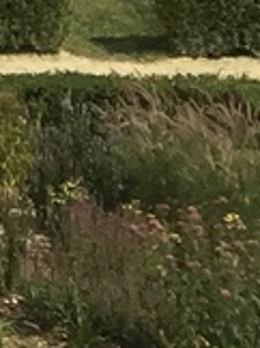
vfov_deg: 6.1
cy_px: -913
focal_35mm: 287
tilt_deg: +1.9
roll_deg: -0.1
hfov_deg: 4.1
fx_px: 2882
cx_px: -1352
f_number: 2.2
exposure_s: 1/2639
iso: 32
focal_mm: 4.15
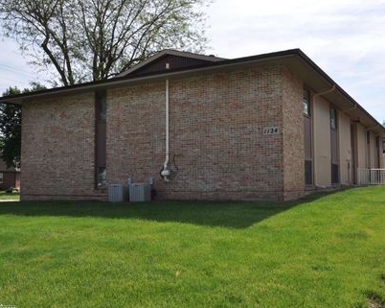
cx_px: 222
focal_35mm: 35
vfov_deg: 42.2
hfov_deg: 51.4
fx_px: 399
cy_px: 154
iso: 200
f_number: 13
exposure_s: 1/200
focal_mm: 20
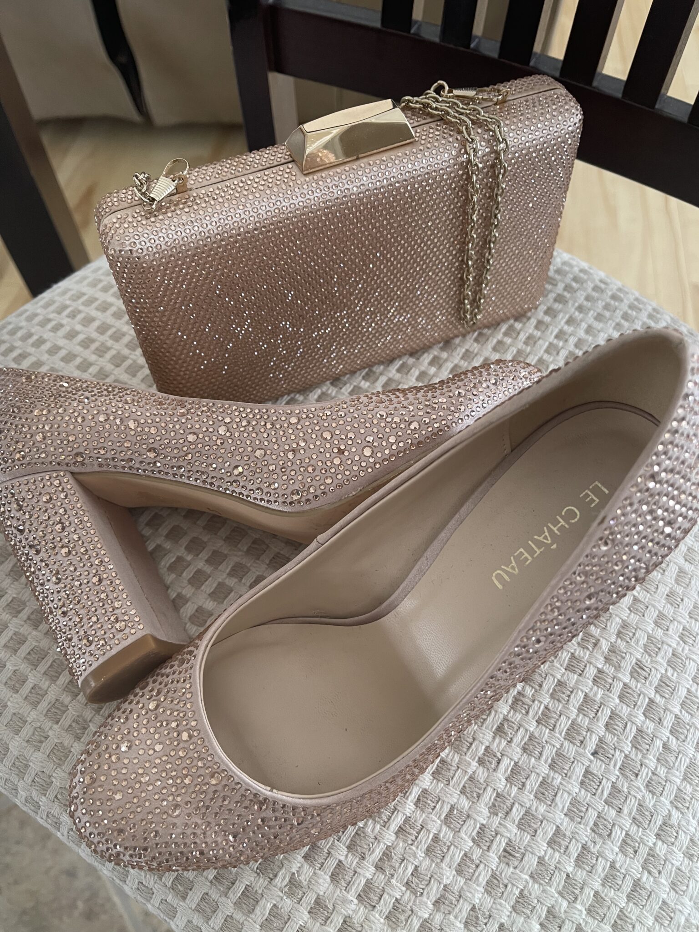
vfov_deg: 69.4
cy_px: 466
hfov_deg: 54.9
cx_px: 350
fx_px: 673
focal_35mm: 25
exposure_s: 1/95
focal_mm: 5.1
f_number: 1.6
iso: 125
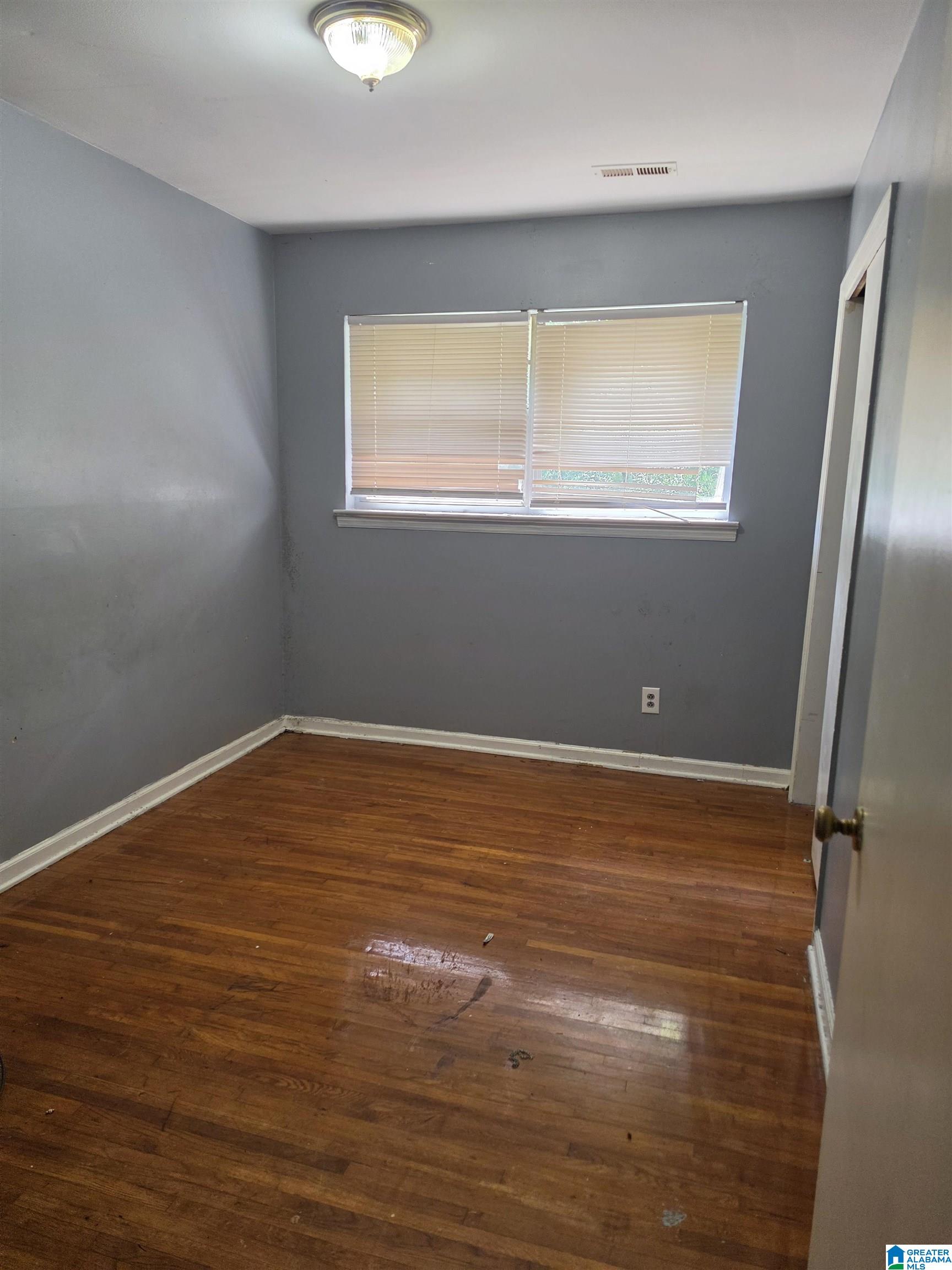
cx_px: 476
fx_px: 843
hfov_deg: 58.9
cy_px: 635
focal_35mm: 23
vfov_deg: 73.9
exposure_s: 1/120
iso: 160
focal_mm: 6.5
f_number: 1.4
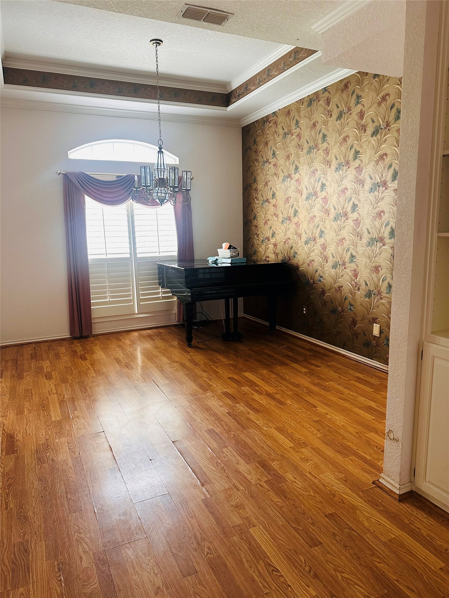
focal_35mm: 24
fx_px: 415
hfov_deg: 56.8
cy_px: 299
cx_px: 224
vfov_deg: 71.6
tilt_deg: -9.6
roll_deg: +0.6
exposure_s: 1/60
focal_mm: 6.86
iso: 250
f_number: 1.78
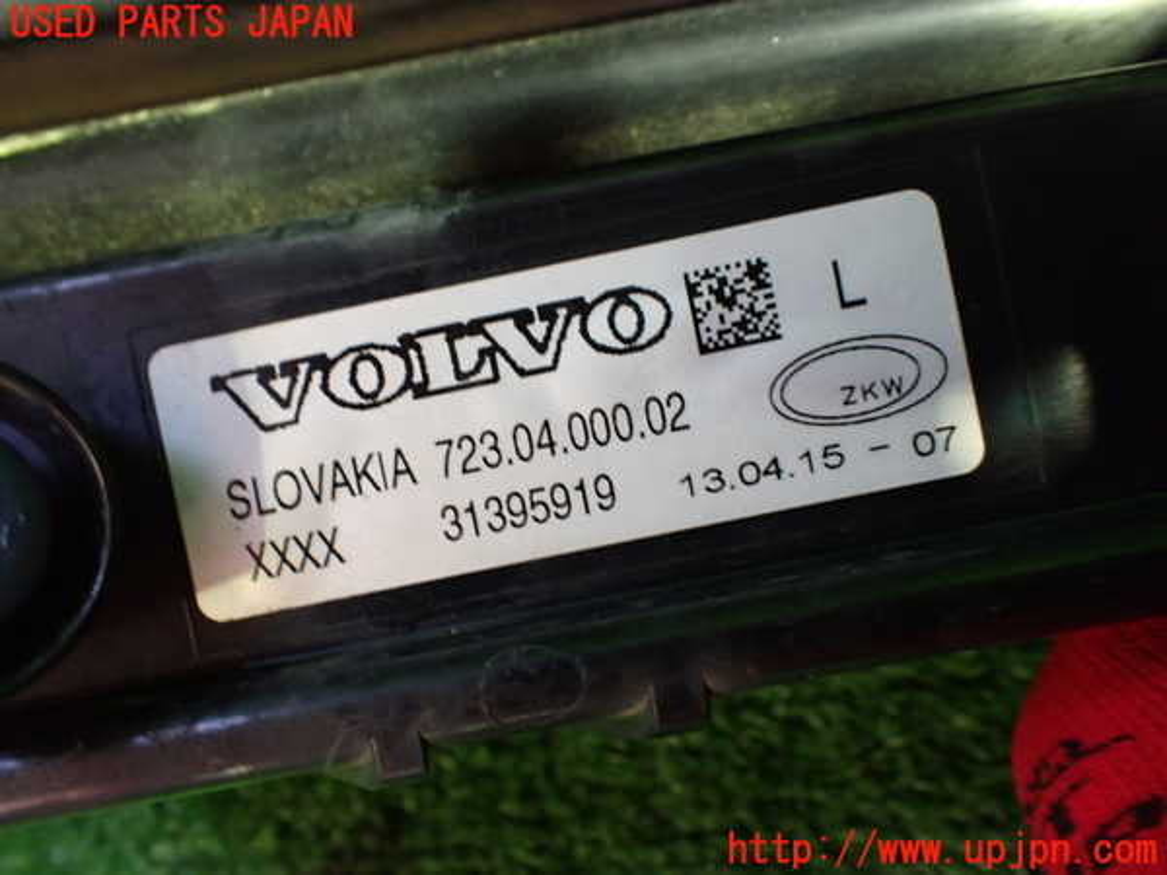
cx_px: 584
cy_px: 438
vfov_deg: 46.8
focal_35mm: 30
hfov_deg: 60.0
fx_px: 1011
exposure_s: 1/30
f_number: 2.3
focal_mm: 5.4
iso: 800
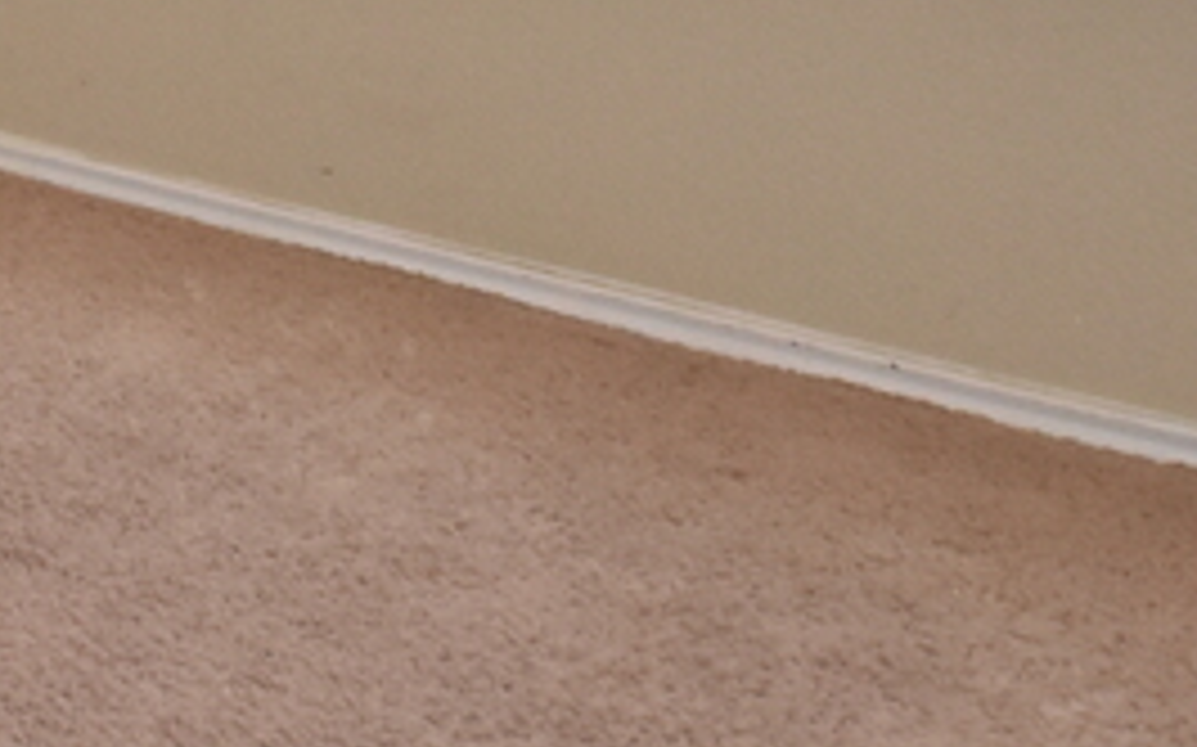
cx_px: -896
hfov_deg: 18.2
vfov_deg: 11.3
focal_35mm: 93
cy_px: -1130
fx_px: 3033
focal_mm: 10
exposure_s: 1/160
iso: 800
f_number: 4.5
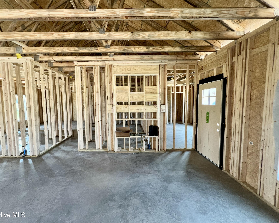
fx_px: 116
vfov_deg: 88.0
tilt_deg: -4.0
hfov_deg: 100.6
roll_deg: +0.7
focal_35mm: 14
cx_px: 130
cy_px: 110
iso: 200
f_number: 1.8
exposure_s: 1/99
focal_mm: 1.57
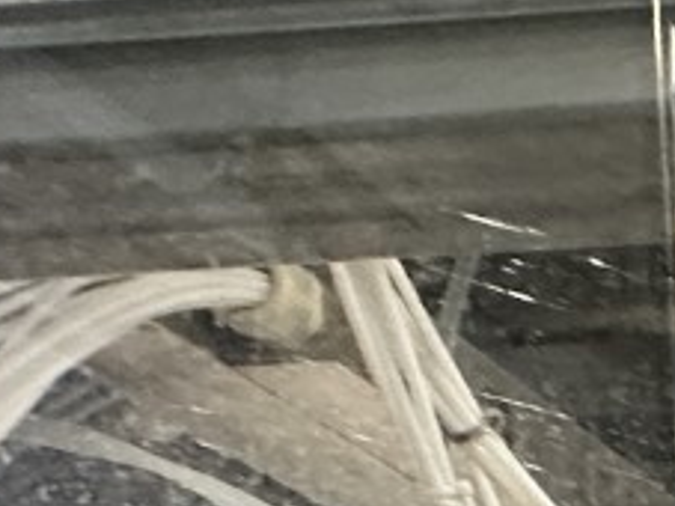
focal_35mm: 89
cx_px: 1576
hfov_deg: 14.8
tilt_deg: +3.7
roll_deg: +2.3
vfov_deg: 12.6
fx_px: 1735
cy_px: 1244
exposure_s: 1/50
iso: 400
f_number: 2.2
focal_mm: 2.22
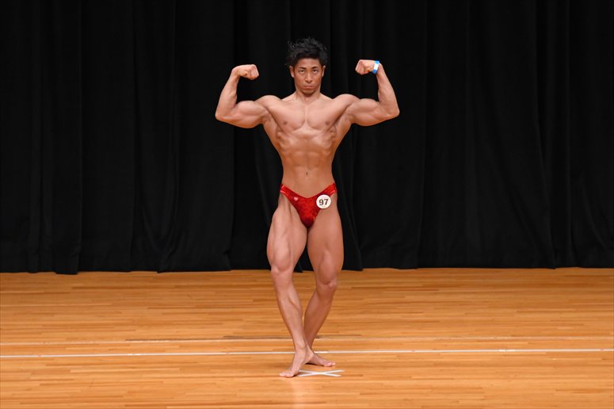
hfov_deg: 8.1
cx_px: 307
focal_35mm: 255
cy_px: 204
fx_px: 4347
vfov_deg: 5.4
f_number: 5.6
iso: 3200
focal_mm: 170
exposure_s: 1/400
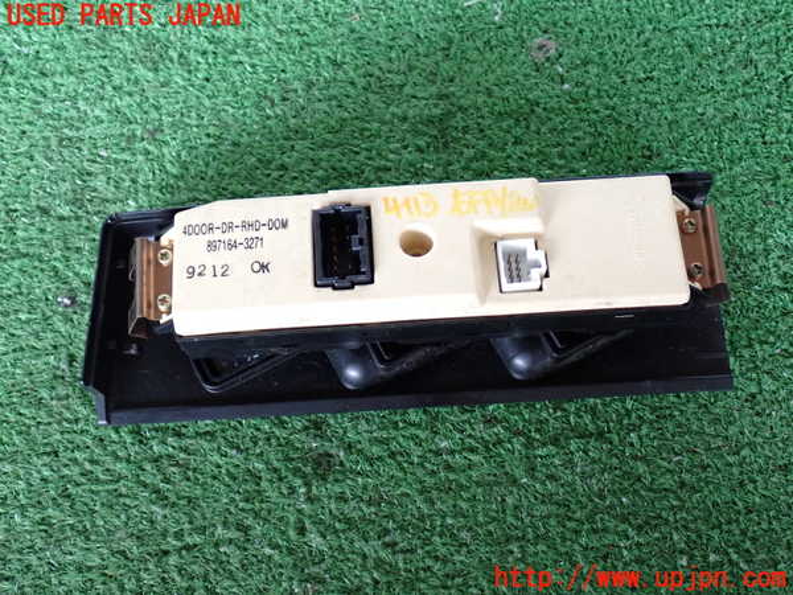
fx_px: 939
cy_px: 298
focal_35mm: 41
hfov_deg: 45.8
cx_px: 396
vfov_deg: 35.1
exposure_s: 1/40
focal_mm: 7.31
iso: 640
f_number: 2.8
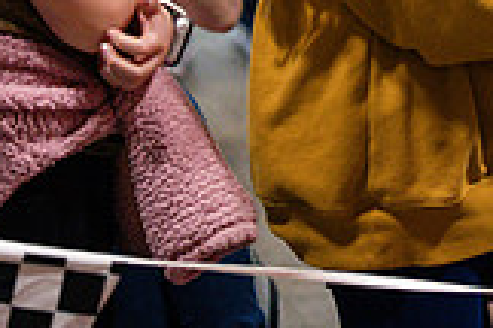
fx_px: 3437
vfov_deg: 5.4
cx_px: 670
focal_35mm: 251
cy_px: -147
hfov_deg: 8.1
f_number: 2.8
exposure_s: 1/320
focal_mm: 70
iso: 2500
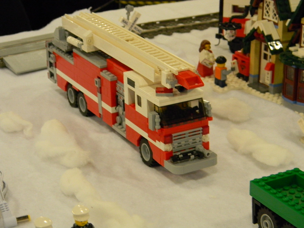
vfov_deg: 17.8
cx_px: 152
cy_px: 114
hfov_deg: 23.6
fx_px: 729
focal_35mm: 83
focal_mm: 15.1
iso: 348
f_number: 4.5
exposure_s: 1/30
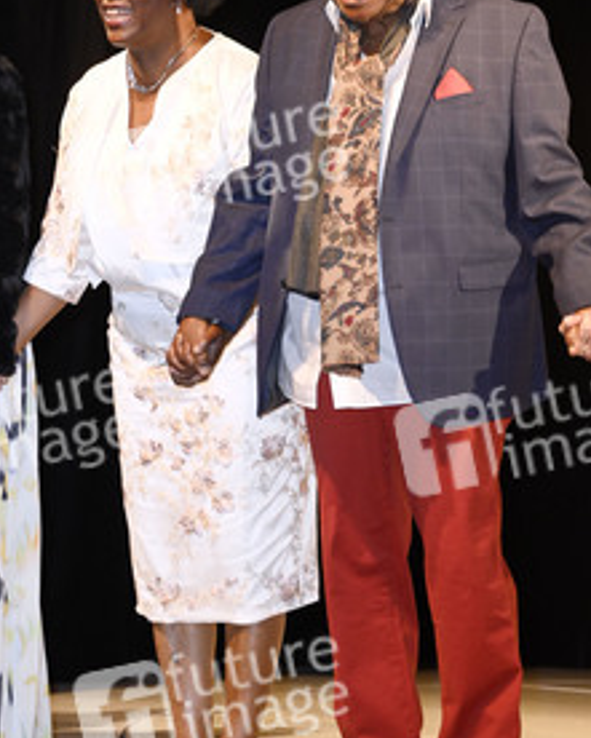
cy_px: 299
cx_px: 289
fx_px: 4305
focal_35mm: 197
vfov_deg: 9.8
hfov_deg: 7.9
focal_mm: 145
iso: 3200
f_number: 5.6
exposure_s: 1/250
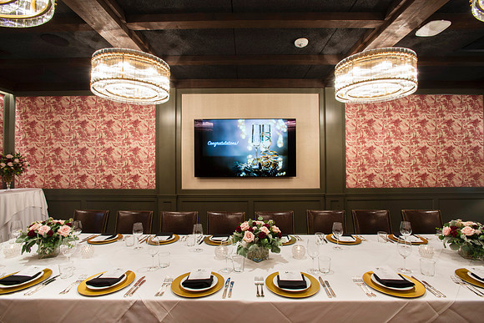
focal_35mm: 17
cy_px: 162
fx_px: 229
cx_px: 242
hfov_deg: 93.2
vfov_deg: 70.4
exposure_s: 6
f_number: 22
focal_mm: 17
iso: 200
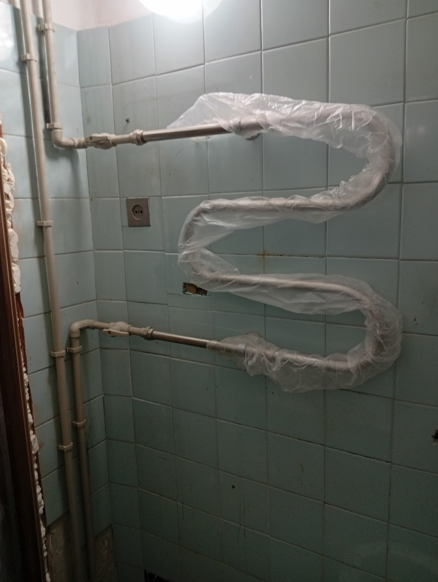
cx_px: 219
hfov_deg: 51.5
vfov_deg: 65.2
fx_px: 454
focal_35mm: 27
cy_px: 291
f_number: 1.8
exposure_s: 1/33.3
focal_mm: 3.98
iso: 314
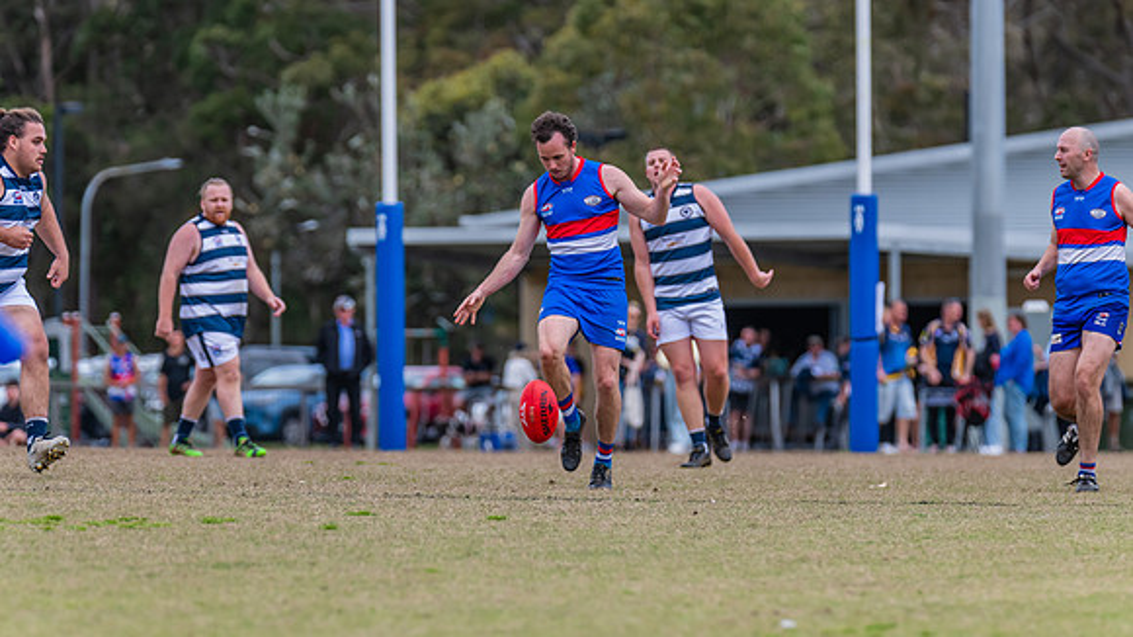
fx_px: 9262
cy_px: 319
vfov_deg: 3.9
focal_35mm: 308
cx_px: 566
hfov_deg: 7.0
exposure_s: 1/2000
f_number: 5
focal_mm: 290
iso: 800
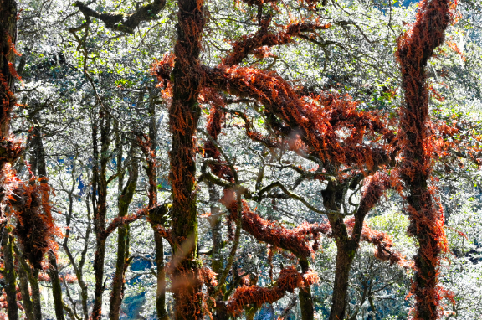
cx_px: 224
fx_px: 882
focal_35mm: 66
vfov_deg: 20.4
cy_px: 85
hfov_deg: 30.5
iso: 200
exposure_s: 1/50
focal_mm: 38
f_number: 6.3
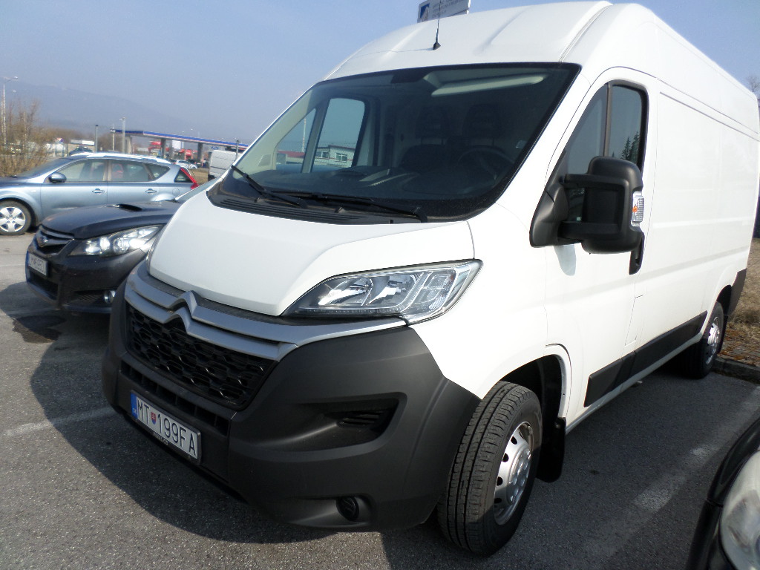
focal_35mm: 25
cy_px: 285
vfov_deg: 54.9
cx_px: 380
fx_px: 549
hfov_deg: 69.4
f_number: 2.5
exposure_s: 1/1500
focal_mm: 4.5
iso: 80
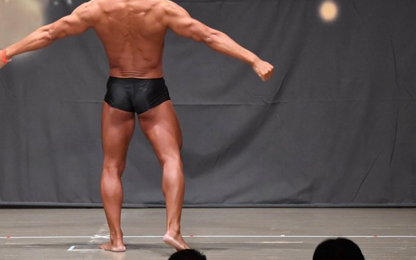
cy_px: 94
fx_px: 3311
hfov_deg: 7.2
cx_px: 158
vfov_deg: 4.5
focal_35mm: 292
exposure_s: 1/400
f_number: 5.6
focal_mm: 150
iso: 8000
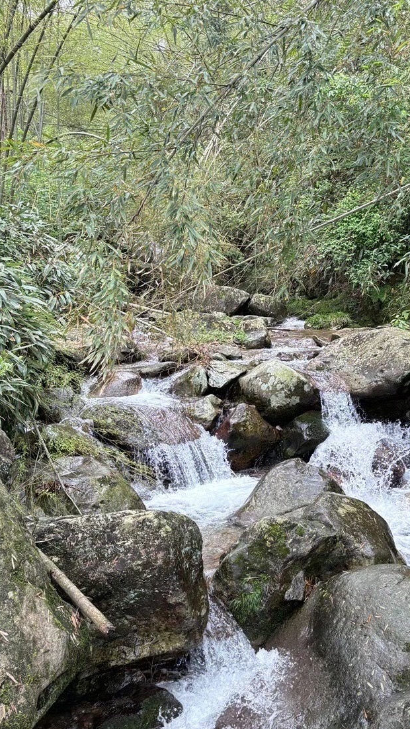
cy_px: 347
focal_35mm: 37
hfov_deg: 31.7
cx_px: 279
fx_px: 715
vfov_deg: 54.0
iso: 64
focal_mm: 5.96
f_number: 1.6
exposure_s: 1/142
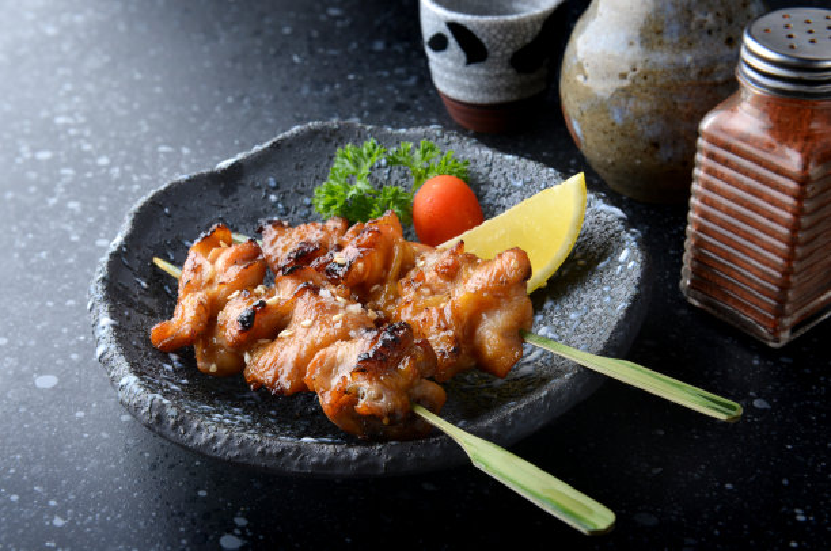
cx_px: 416
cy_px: 276
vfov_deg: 24.1
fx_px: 1291
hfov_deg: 35.7
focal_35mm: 56
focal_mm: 56
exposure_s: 1/160
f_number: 14
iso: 250
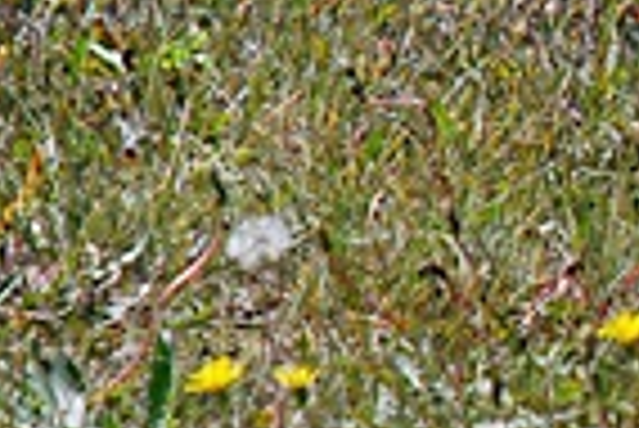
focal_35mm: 1145
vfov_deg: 1.2
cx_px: 1022
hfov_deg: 1.8
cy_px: 185
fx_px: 20341
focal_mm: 135
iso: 400
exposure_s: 1/1600
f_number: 6.3
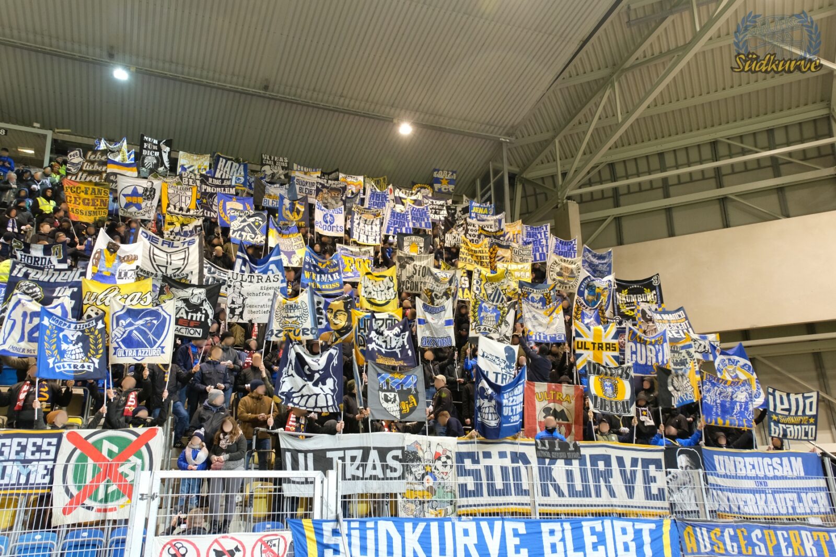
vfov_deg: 45.0
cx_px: 418
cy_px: 278
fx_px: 673
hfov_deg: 63.7
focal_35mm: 29
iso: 1600
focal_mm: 19.6
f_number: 3.5
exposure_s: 1/30
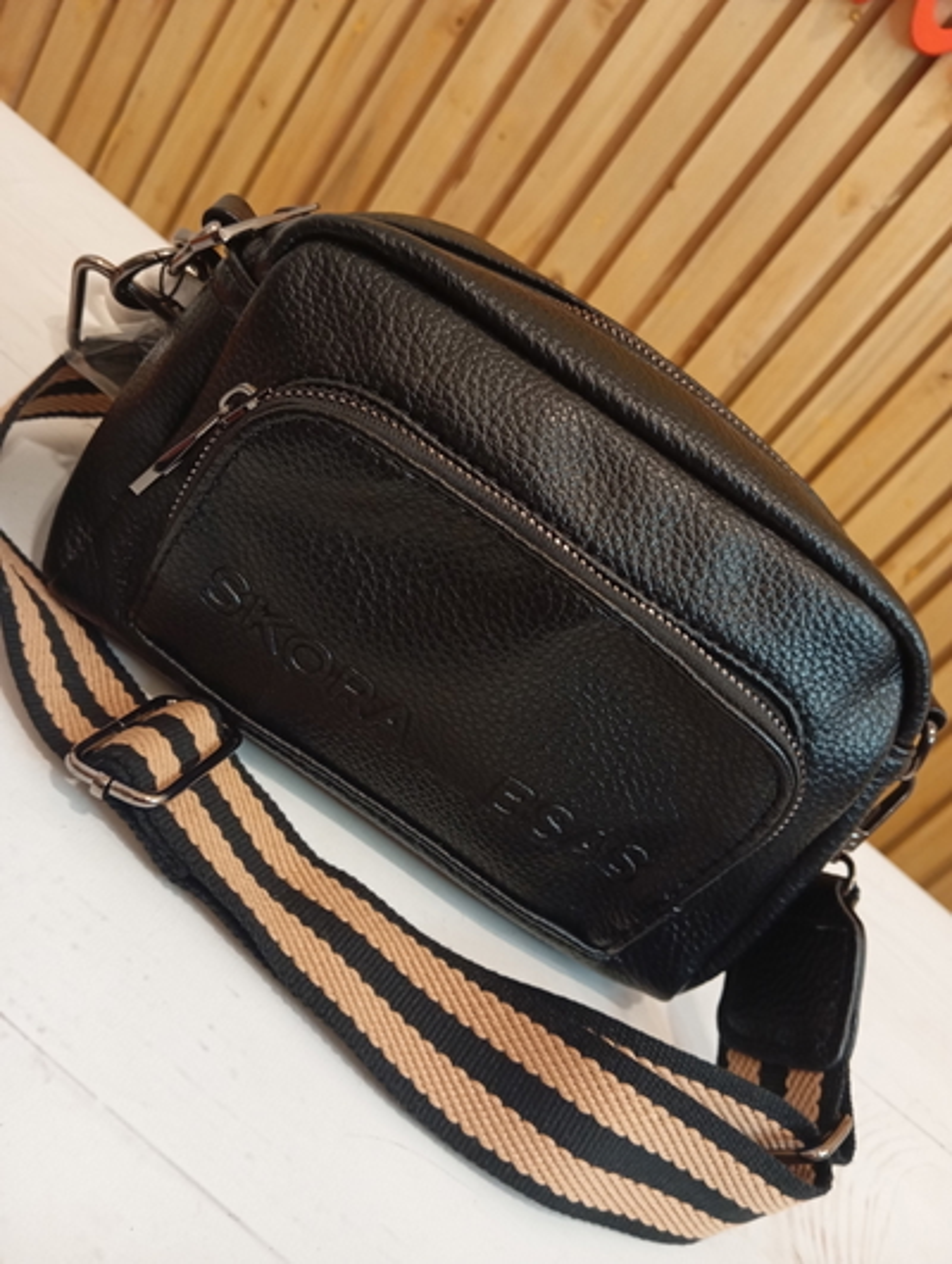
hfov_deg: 49.9
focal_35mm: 28
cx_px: 476
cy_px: 632
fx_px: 1024
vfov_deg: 63.4
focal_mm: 4.22
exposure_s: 1/33.3
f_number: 1.8
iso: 1370
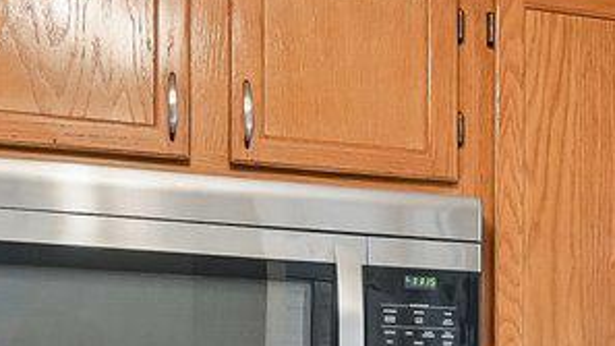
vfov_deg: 11.6
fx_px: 1647
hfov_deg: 18.8
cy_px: 457
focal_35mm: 101
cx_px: 903
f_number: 8
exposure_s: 1/8
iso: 400
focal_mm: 14
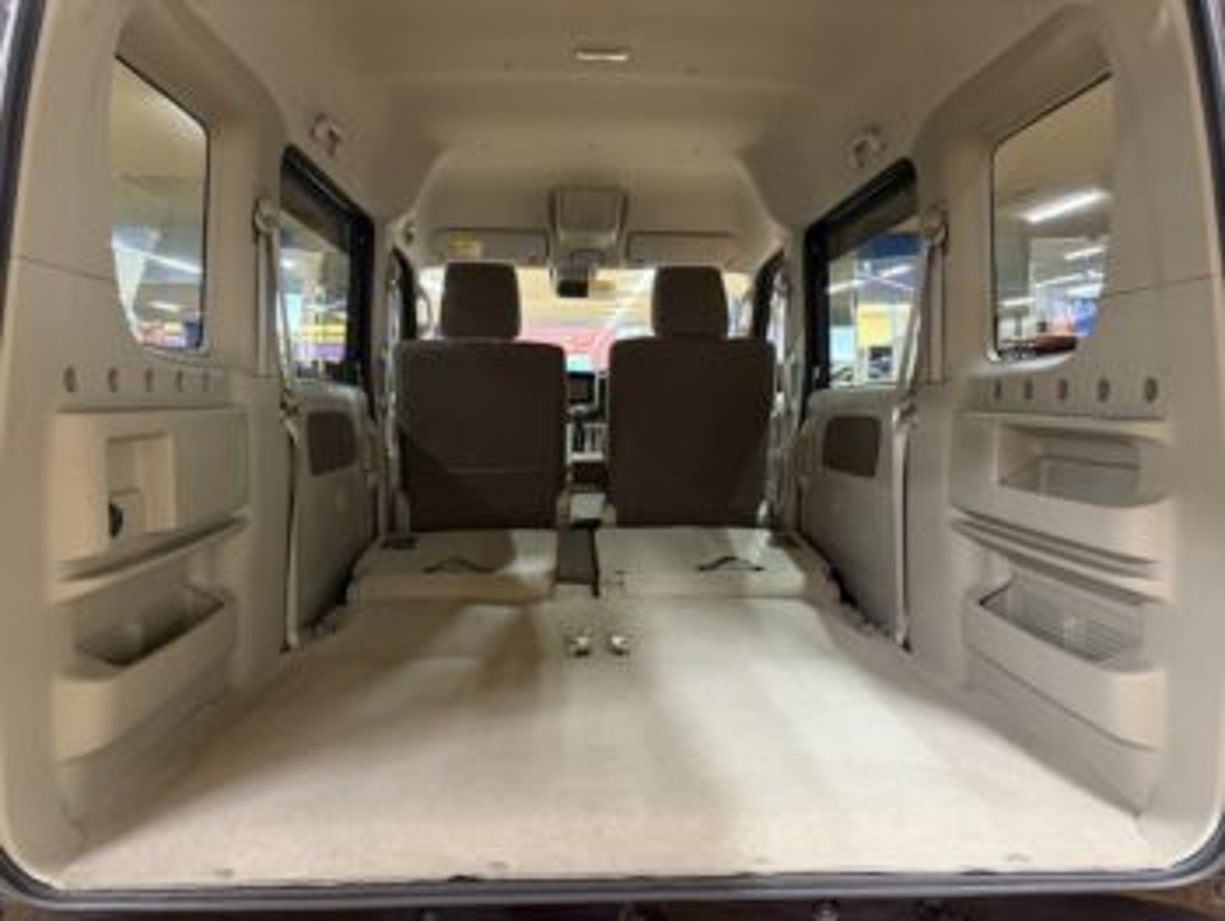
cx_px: 612
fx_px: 921
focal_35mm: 26
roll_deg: +0.6
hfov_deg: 67.3
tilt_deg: -4.3
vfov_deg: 53.1
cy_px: 460
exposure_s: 1/33
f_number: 1.6
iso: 500
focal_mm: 5.96
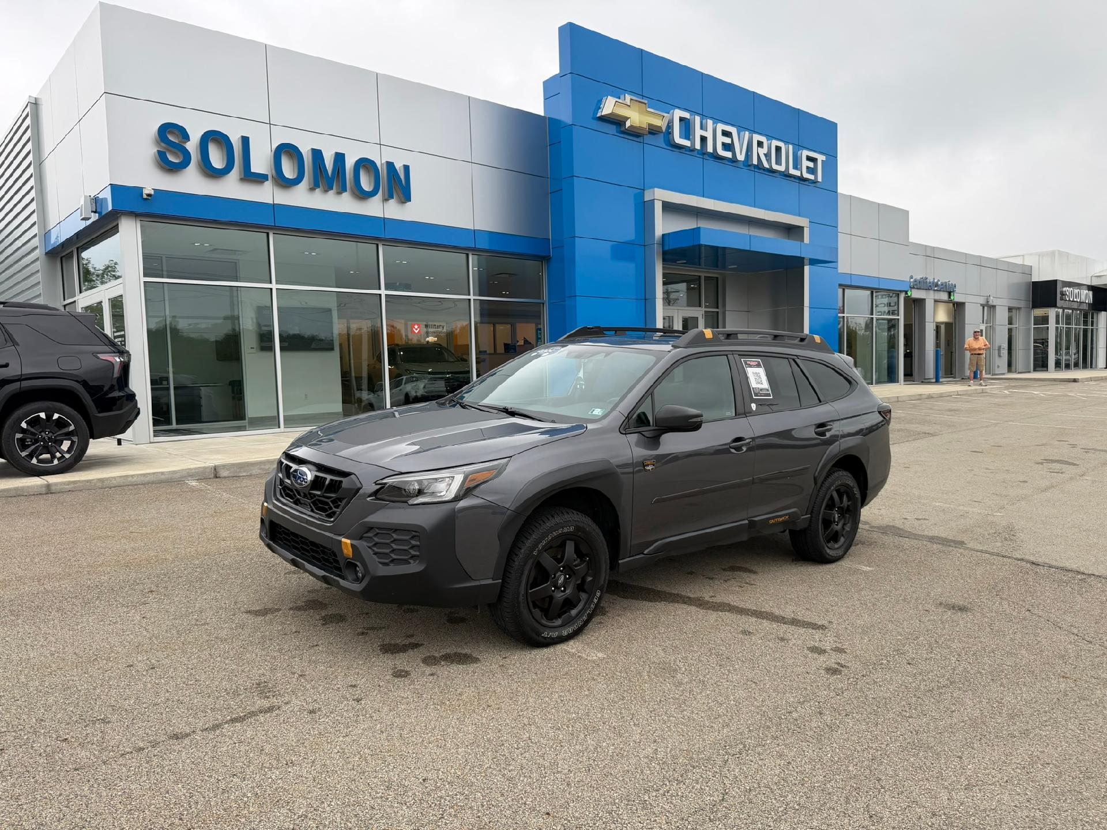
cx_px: 554
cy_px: 415
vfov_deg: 56.8
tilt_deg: -4.1
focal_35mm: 24
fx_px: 768
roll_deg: +1.8
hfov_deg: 71.6
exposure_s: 1/750
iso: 100
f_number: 1.78
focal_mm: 6.76
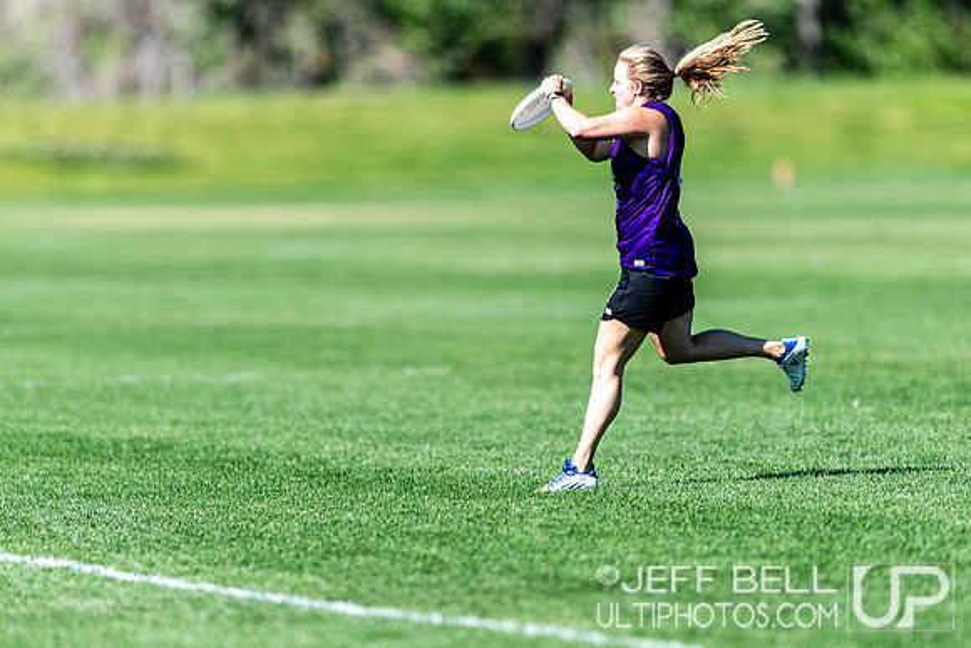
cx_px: 486
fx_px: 16186
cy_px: 324
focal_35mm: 600
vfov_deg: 2.3
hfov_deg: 3.4
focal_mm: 400
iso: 160
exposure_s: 1/2500
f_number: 2.8
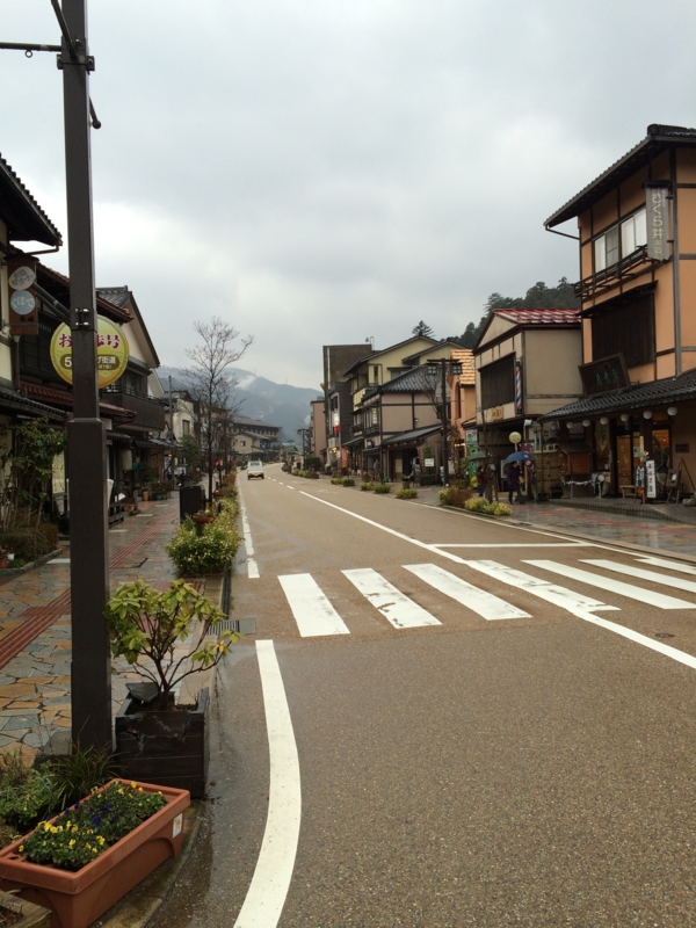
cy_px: 464
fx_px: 777
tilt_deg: -1.3
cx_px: 348
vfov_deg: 61.7
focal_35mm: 29
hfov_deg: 48.2
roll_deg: +2.2
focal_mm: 4.15
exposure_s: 1/124
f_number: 2.2
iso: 32
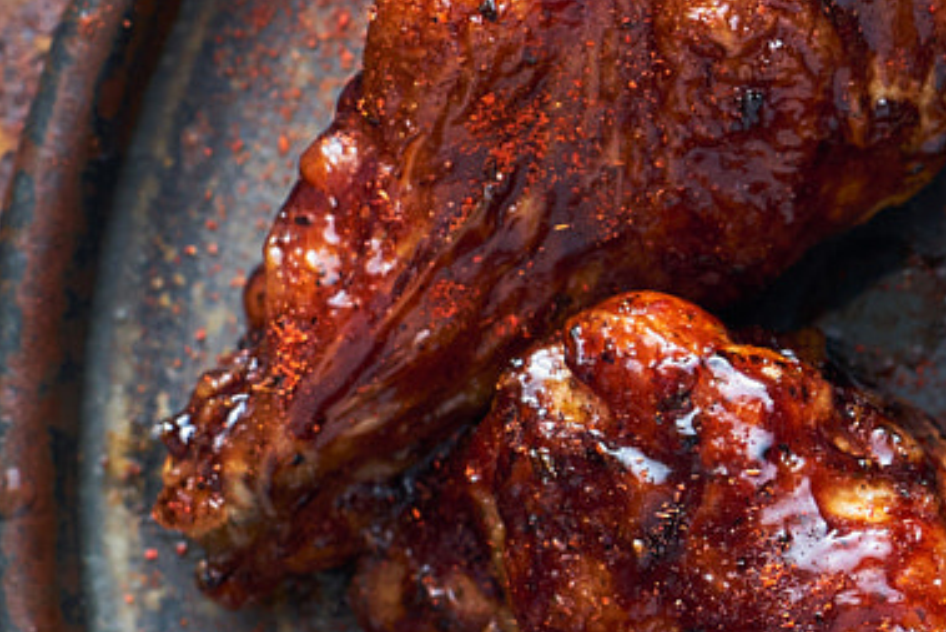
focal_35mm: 211
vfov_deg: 6.5
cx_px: 1775
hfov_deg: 9.2
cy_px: 458
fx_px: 5546
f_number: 5.6
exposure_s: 1/1.67
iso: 100
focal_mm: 50
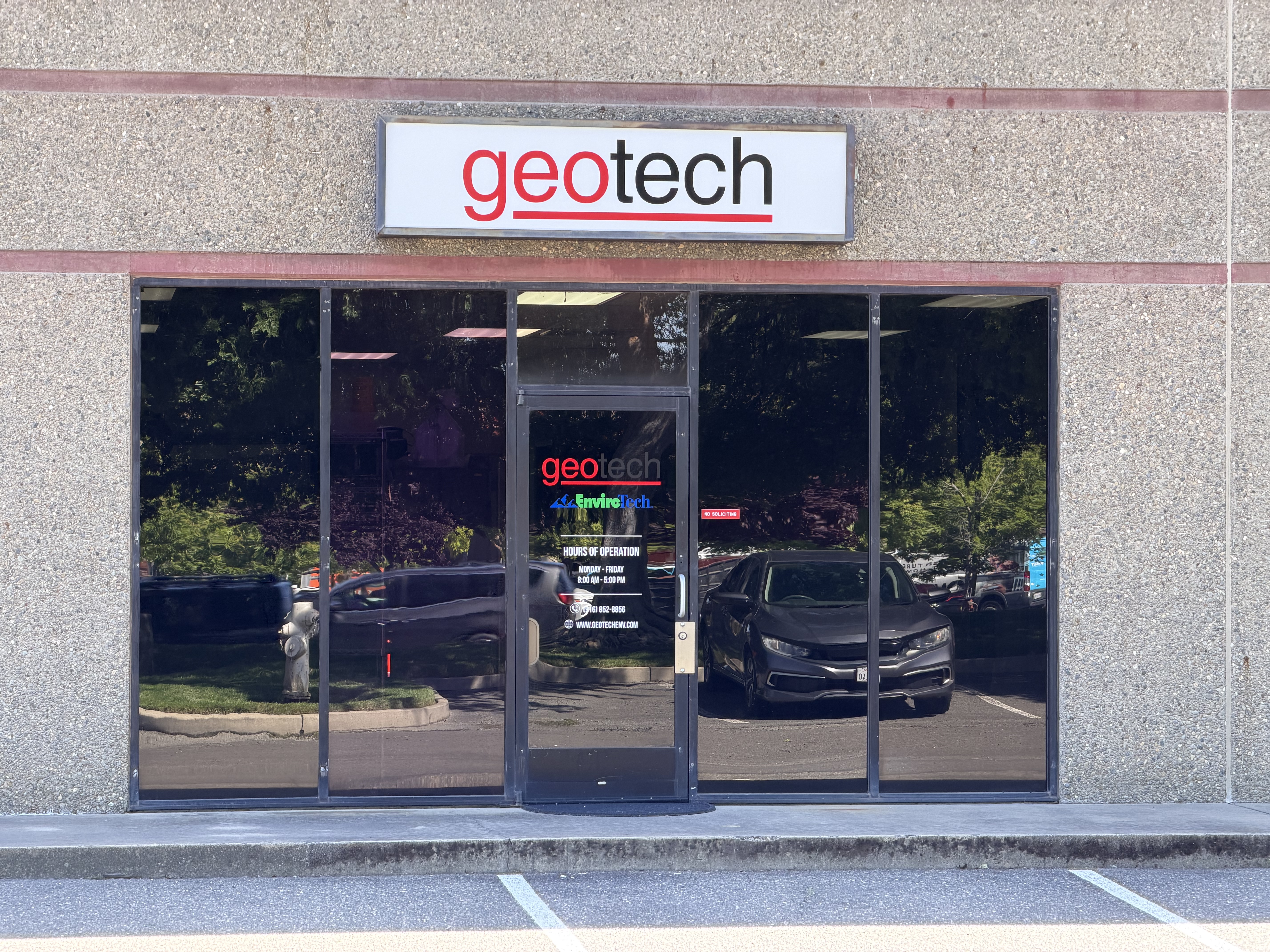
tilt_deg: +0.7
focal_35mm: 100
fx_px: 3669
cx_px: 635
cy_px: 476
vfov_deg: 14.8
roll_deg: +0.6
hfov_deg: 19.6
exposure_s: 1/121
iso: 80
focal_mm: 16.89
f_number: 2.8
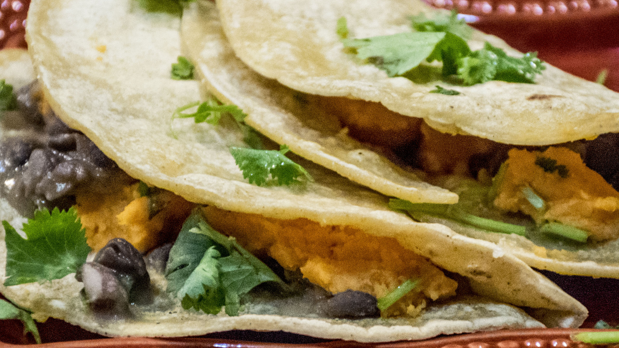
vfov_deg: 3.5
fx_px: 5699
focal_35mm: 347
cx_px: 365
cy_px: 237
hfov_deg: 6.2
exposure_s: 1/125
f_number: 5.3
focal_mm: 95
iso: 3600
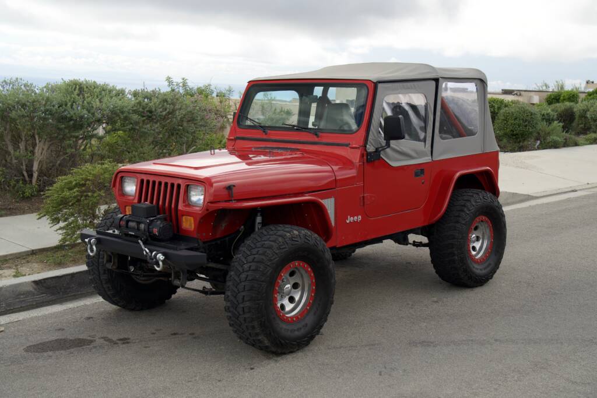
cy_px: 199
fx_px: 796
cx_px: 298
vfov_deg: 28.1
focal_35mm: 48
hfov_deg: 41.1
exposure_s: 1/160
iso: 100
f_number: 4.5
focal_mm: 32
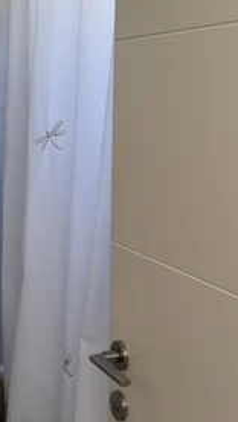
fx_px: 504
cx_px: 76
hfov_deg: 26.4
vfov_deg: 45.3
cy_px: 175
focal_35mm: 45
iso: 125
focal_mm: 5.96
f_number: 1.6
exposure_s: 1/106
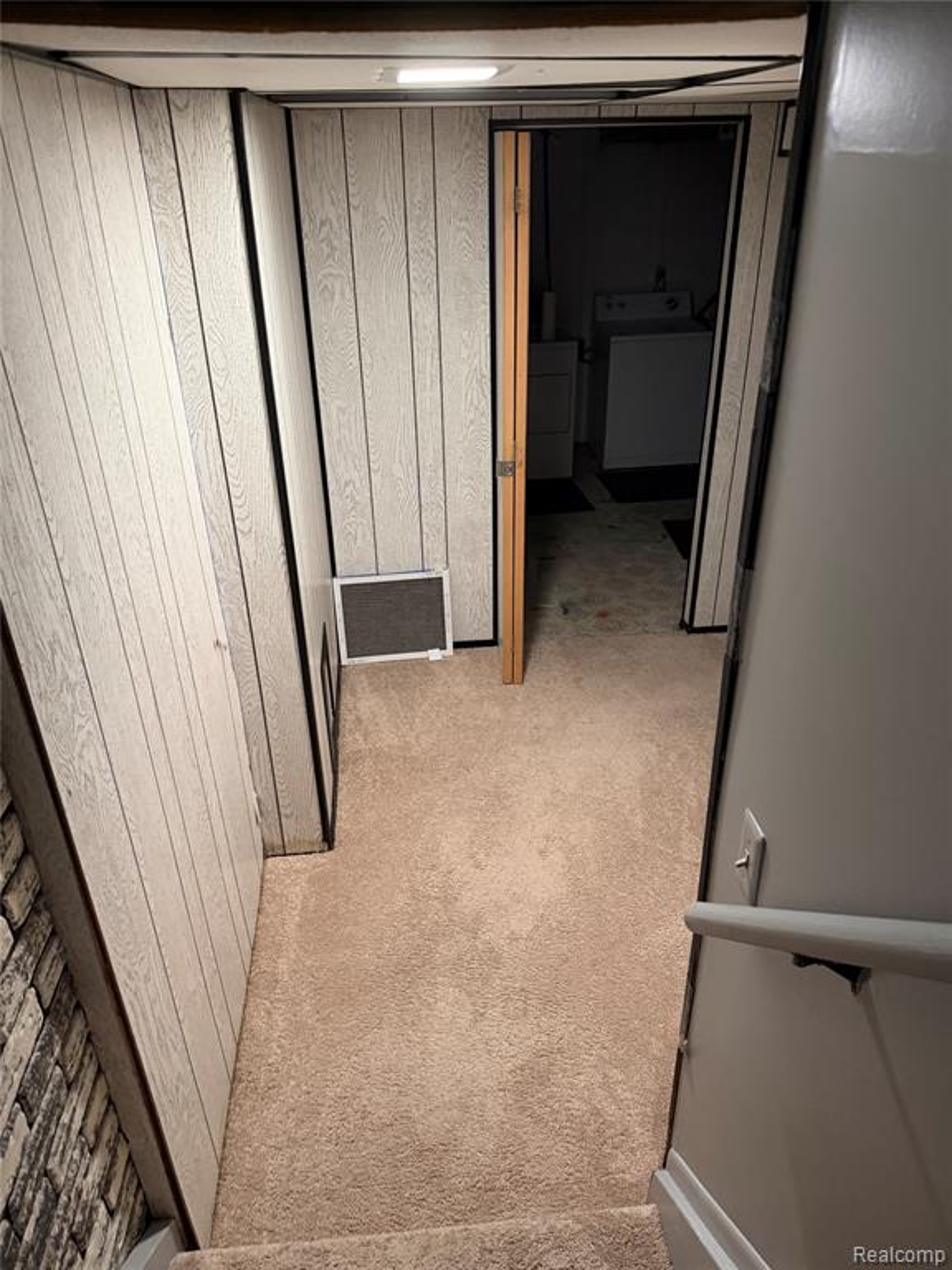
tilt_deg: -29.2
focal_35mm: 24
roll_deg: +0.1
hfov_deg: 56.8
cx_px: 476
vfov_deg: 71.6
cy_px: 635
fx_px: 880
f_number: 1.78
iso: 640
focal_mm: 6.76
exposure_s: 1/40
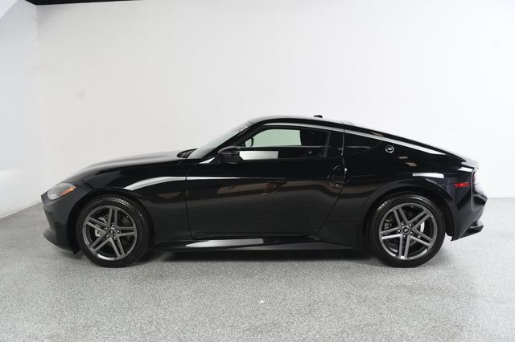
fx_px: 429
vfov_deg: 43.6
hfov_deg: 62.0
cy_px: 171
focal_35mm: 30
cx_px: 258
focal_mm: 20
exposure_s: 1/160
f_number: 7.1
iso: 100
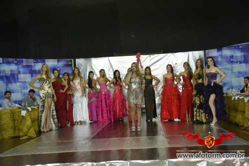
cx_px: 124
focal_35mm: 48
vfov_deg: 28.1
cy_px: 83
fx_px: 332
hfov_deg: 41.1
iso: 3200
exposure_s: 1/30
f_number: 5
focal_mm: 32
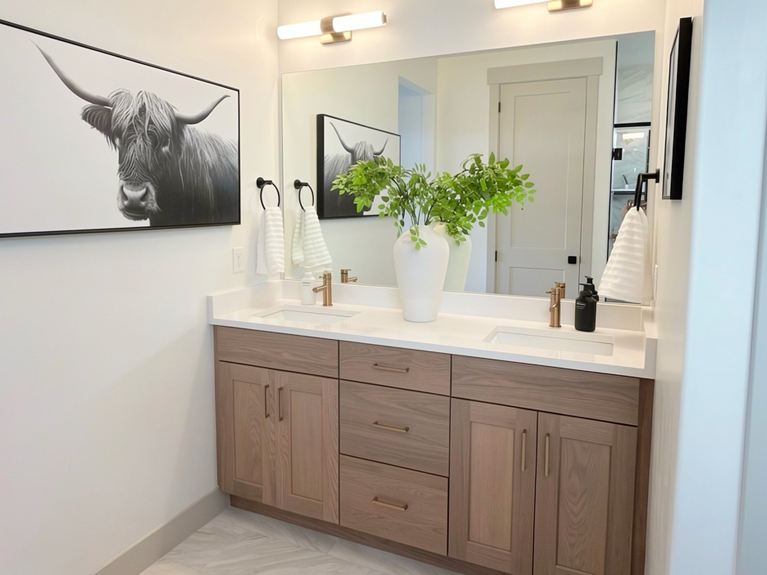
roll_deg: -0.3
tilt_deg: -5.4
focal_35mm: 24
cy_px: 251
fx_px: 532
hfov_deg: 71.5
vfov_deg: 56.6
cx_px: 365
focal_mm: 2.22
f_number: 2.2
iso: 50
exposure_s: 1/60
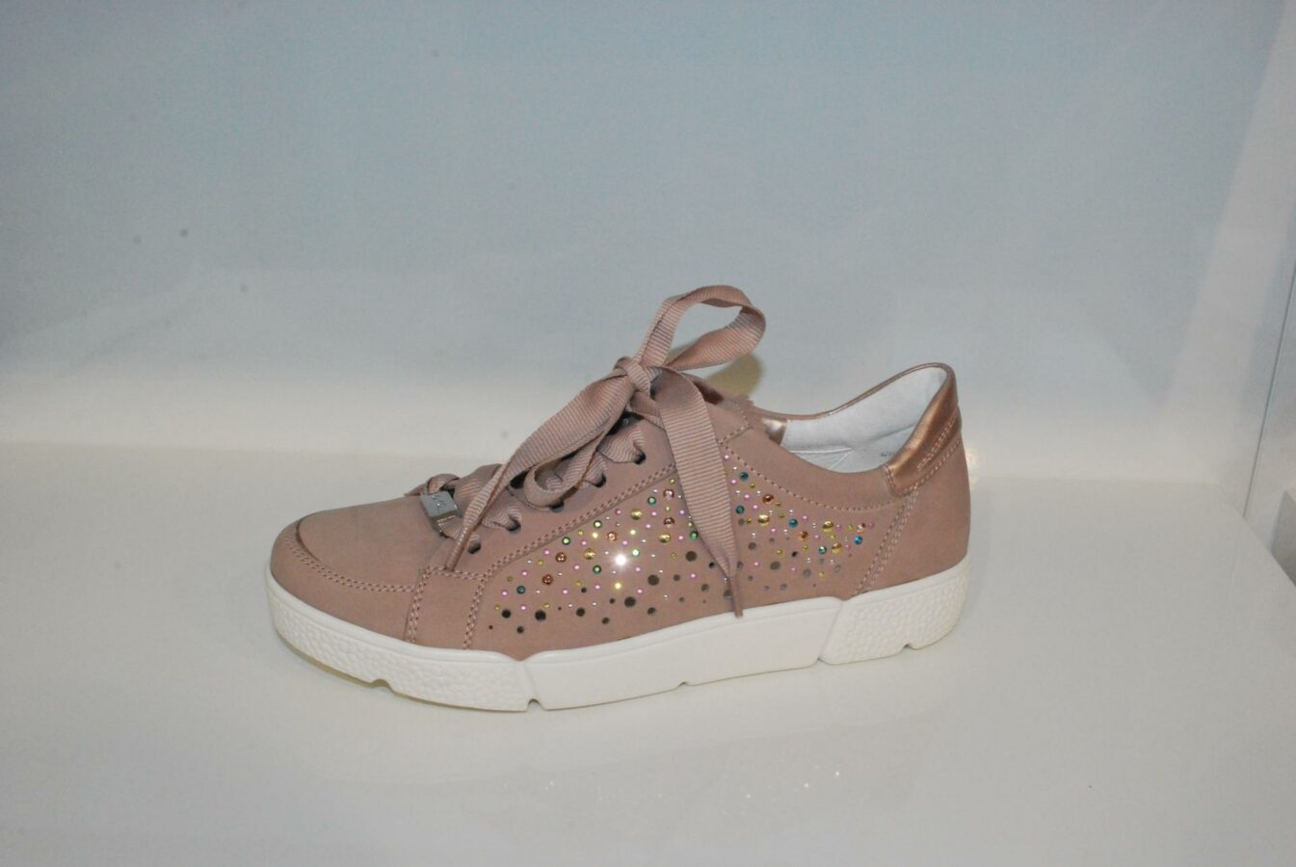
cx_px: 648
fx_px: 1297
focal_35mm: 36
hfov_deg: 53.1
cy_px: 434
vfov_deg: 37.0
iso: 1600
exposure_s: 1/200
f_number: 16
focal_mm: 24
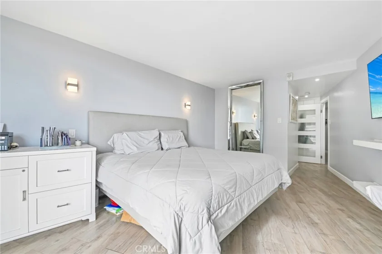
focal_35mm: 14
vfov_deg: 81.2
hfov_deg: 104.3
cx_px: 191
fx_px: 148
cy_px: 127
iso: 250
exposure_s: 1/25
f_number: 8
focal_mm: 14
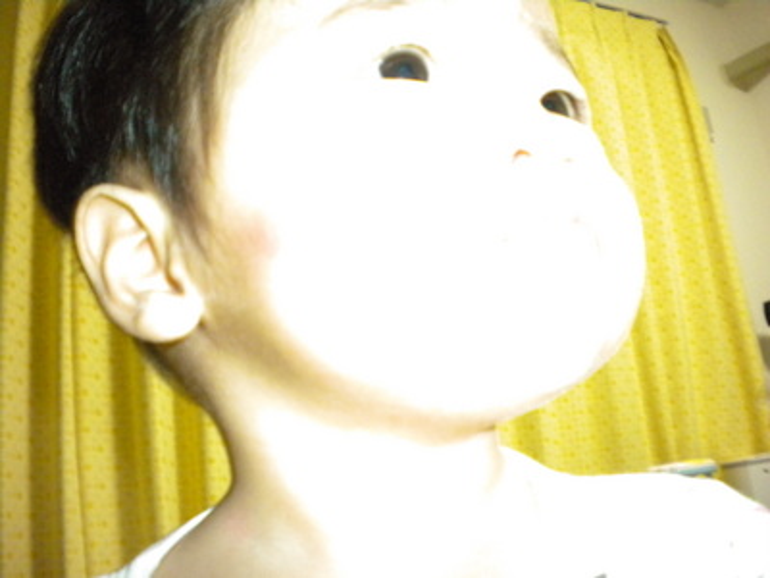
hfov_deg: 52.6
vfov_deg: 40.7
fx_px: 779
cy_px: 289
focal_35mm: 35
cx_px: 385
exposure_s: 1/30
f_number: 3.1
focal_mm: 6.3
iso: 800
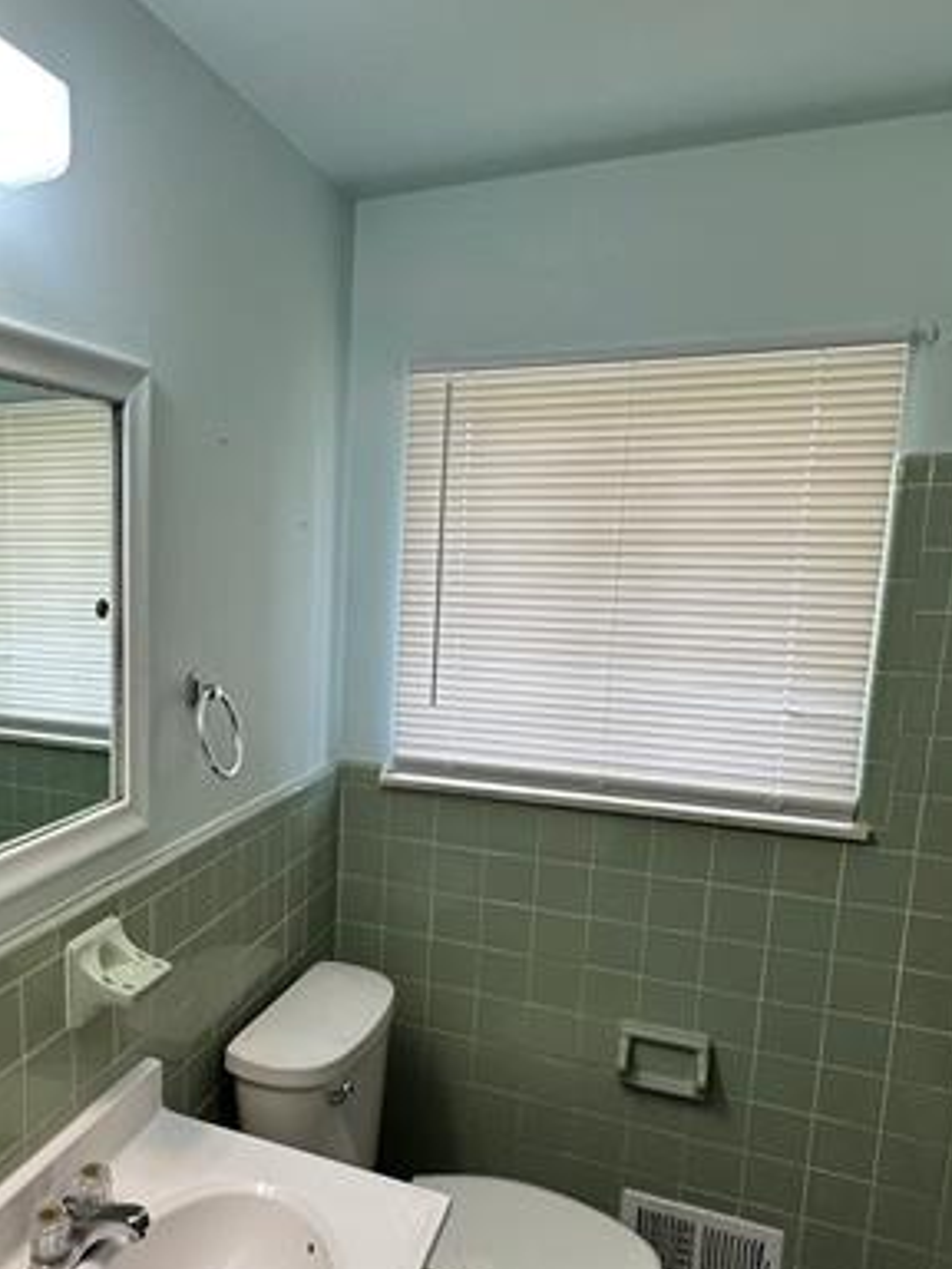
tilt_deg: -6.6
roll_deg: -0.4
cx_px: 202
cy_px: 711
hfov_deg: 47.3
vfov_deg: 63.2
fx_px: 1027
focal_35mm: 28
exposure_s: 1/99
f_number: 2.2
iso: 80
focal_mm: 2.22
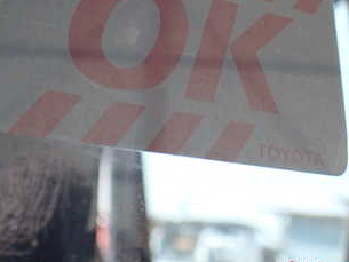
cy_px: 30
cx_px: 205
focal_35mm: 59
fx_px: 595
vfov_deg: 24.2
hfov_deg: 32.6
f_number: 2.3
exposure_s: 1/125
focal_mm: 5.4
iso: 250
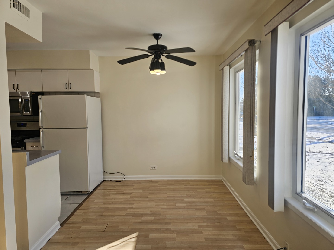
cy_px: 125
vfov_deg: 58.9
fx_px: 222
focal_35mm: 23
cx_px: 167
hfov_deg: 73.9
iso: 12
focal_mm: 6.3
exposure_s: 1/120
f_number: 1.7
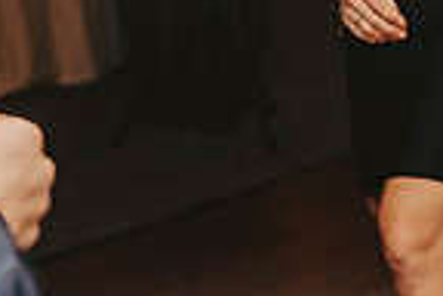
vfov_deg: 6.8
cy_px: 5
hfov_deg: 9.7
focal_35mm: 201
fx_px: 2473
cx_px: 800
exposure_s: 1/200
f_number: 3.2
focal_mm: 50
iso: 2000
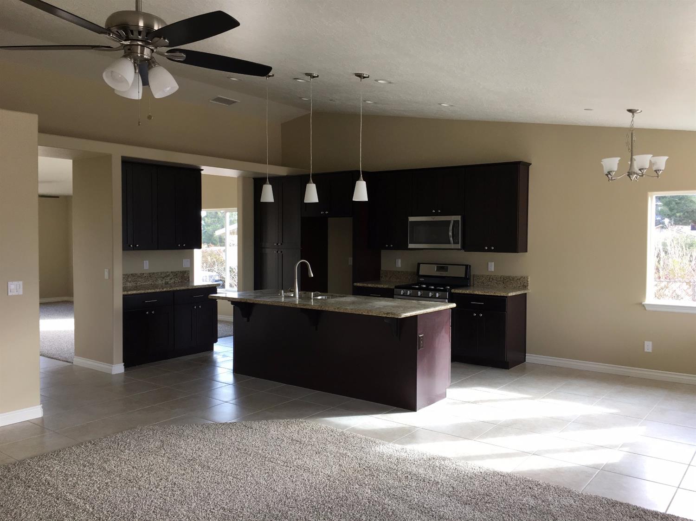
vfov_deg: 48.2
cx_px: 348
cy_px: 260
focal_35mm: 29
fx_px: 583
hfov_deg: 61.7
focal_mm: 4.15
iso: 32
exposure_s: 1/50
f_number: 2.2
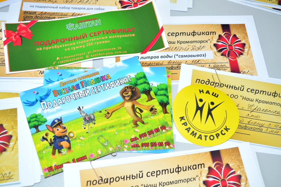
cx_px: 140
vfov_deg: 29.9
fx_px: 351
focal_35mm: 45
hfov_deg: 43.6
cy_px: 94
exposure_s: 1/30
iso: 200
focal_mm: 30
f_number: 5.6
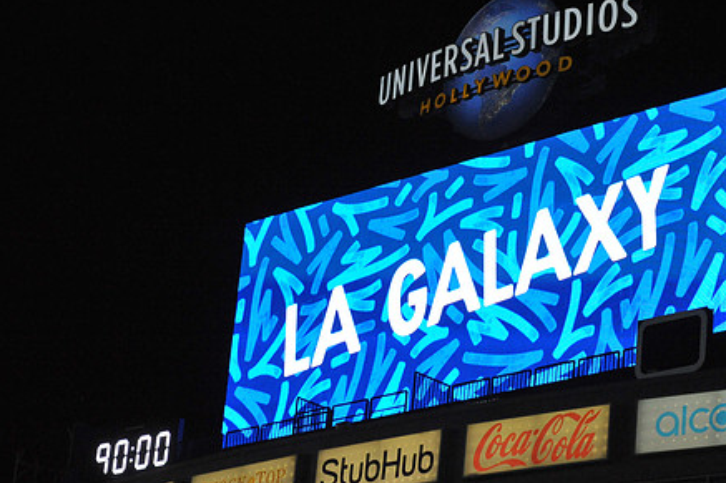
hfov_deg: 15.8
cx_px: 452
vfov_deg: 10.5
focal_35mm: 130
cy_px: 274
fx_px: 2621
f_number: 13
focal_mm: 98
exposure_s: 1/640
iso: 5000
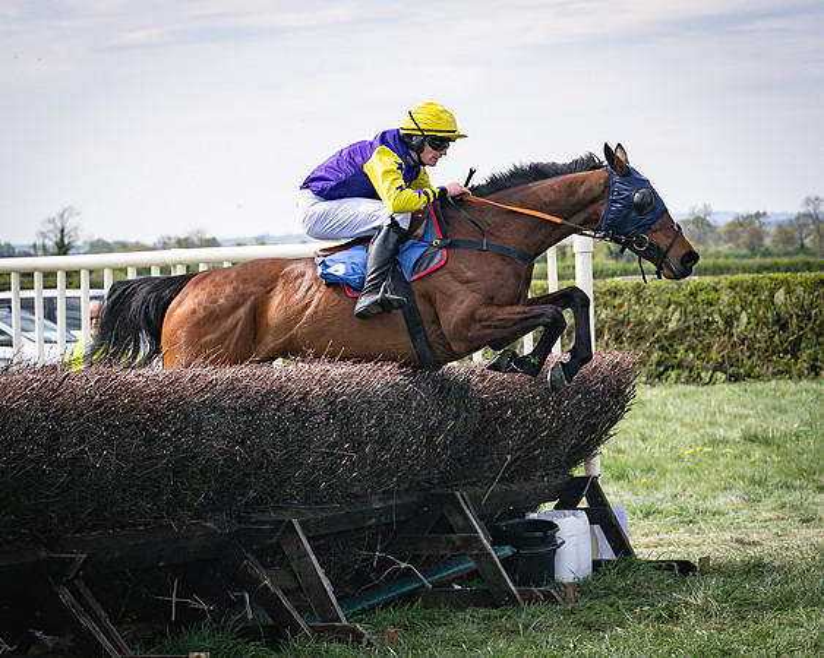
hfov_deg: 12.8
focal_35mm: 151
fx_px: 3671
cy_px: 198
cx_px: 559
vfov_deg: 10.2
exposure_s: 1/4000
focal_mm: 70
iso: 400
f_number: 5
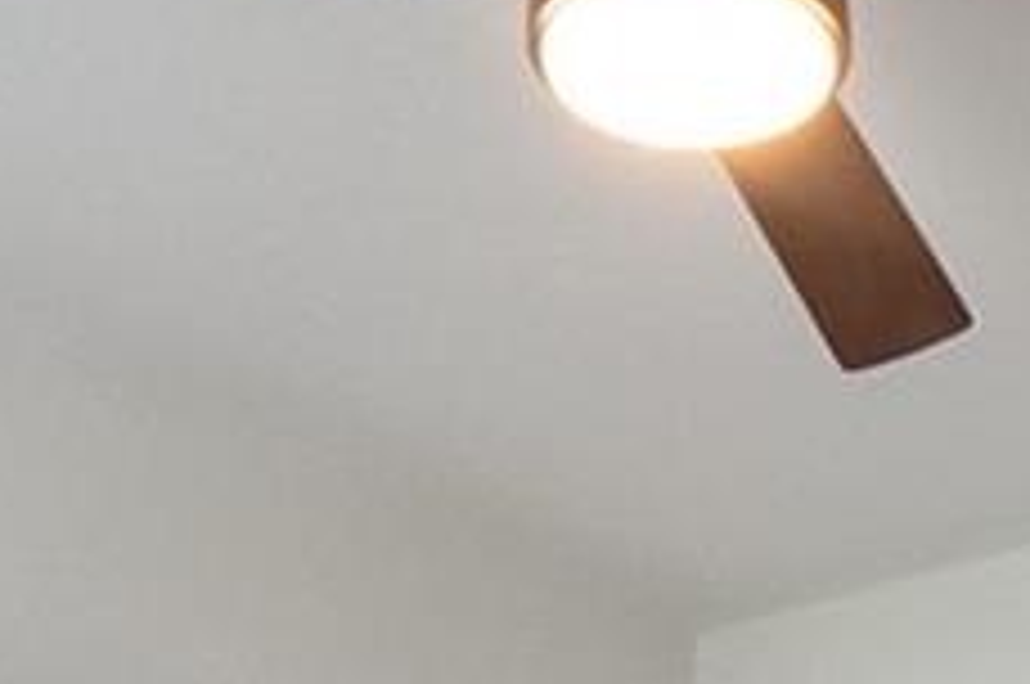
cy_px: 1973
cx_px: 913
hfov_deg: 19.2
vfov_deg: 10.1
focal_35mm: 105
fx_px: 3000
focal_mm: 10
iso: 1600
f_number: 9.5
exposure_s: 1/30
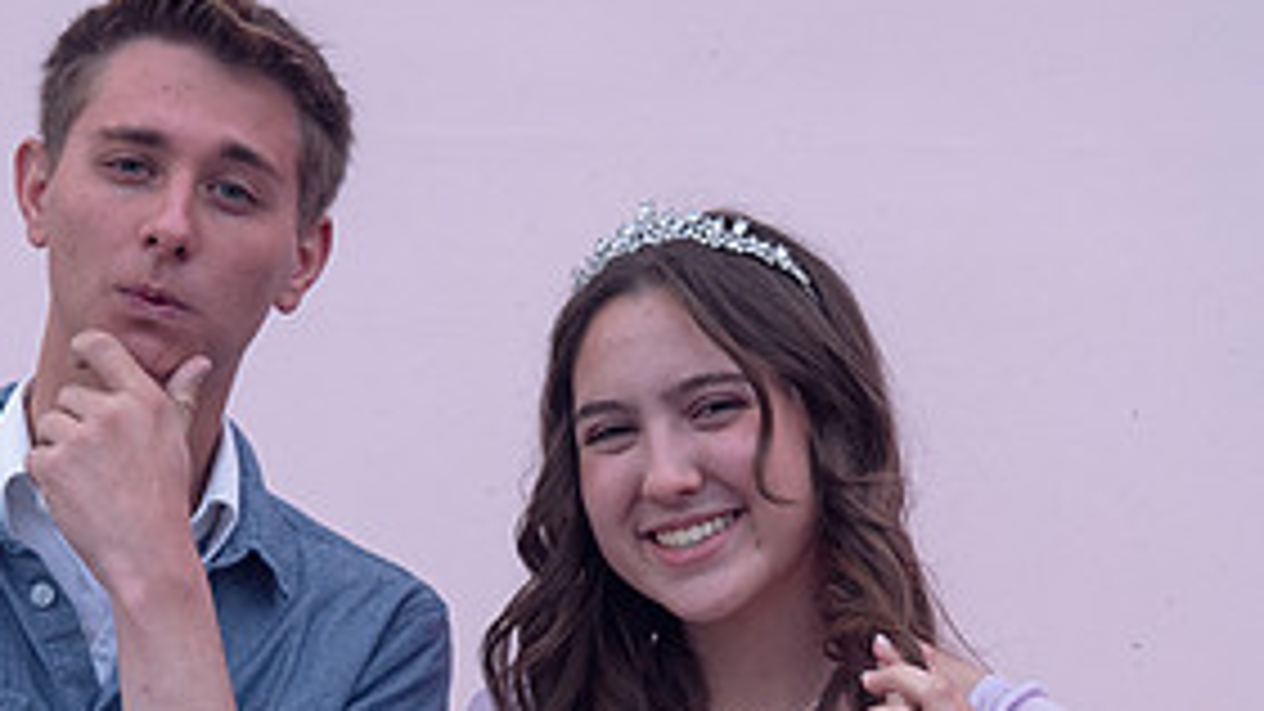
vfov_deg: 6.0
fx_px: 6803
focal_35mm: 203
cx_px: 648
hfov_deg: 10.6
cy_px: 762
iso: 500
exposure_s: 1/125
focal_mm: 78
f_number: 5.6
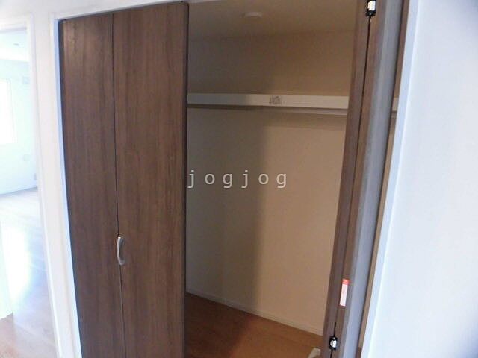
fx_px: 331
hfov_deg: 71.6
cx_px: 239
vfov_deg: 56.8
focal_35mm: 24
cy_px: 179
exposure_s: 1/30
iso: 400
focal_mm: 4.3
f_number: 3.1
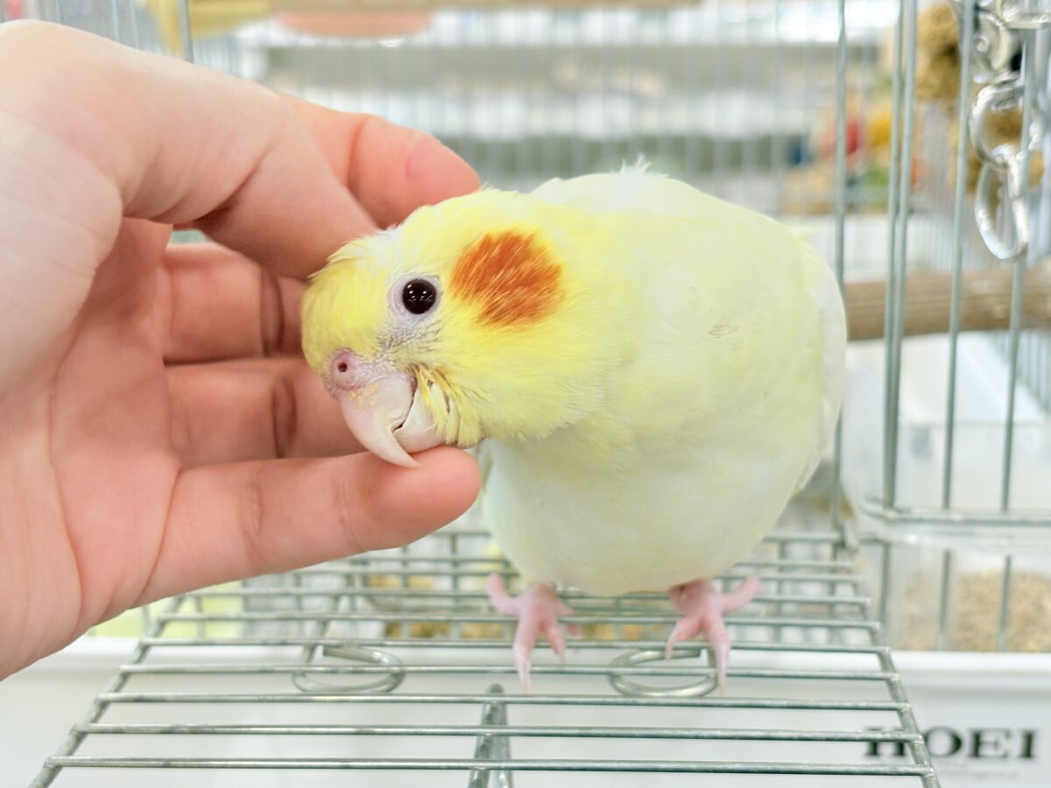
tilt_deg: -17.6
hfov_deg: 36.8
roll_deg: +0.9
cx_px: 526
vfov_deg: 28.0
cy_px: 394
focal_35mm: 52
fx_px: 1579
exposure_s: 1/50
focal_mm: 5.96
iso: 50
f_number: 1.6
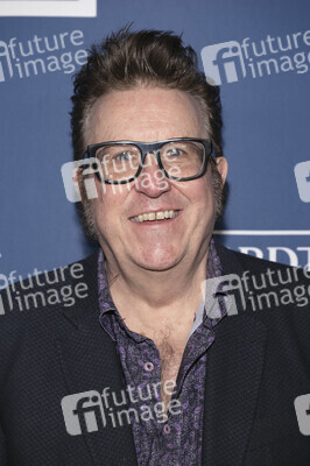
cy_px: 233
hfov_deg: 13.8
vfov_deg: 20.6
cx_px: 155
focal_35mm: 99
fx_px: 1281
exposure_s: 1/200
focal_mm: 99
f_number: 5.6
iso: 800
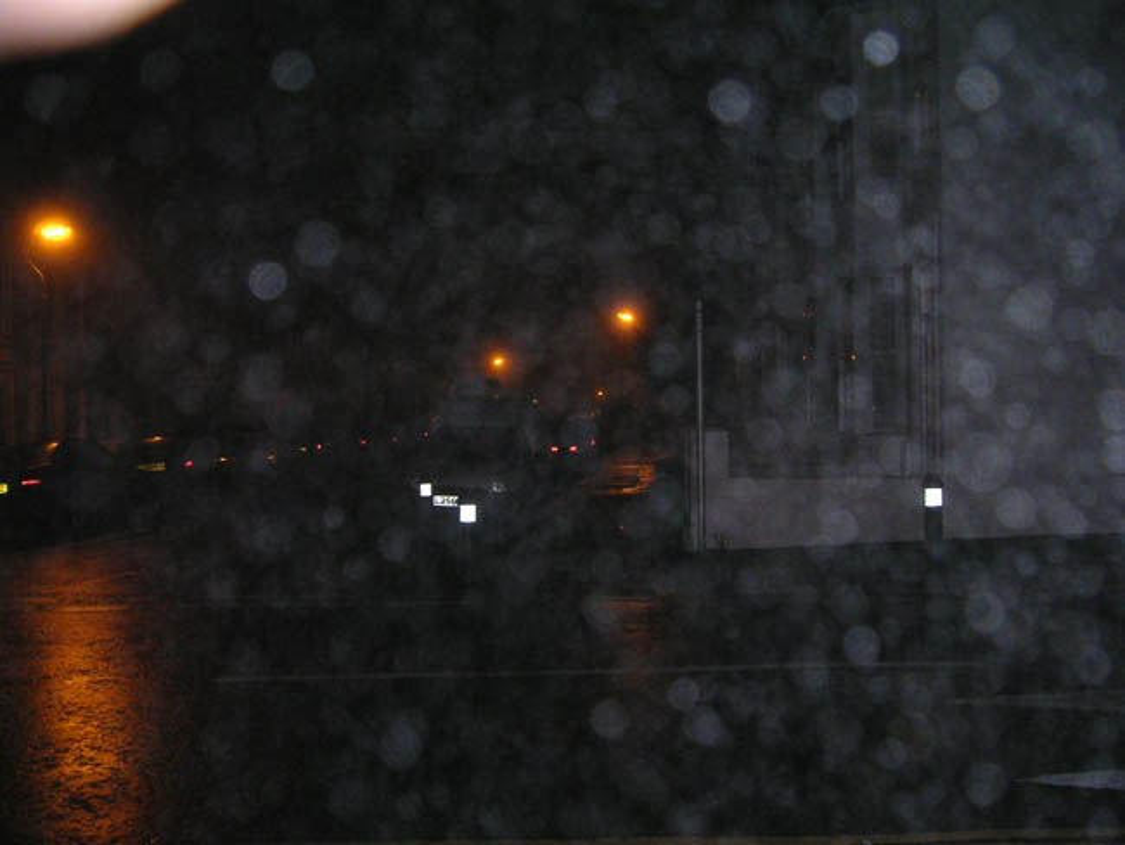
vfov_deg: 37.7
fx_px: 1235
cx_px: 562
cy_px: 422
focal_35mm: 38
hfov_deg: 49.0
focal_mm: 6
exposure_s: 1/45
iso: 160
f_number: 2.8
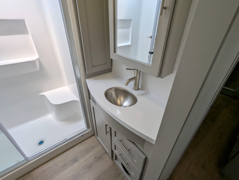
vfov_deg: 78.2
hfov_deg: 94.4
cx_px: 120
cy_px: 90
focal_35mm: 16
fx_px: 111
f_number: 2.2
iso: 57
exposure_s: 1/270
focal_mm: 2.35
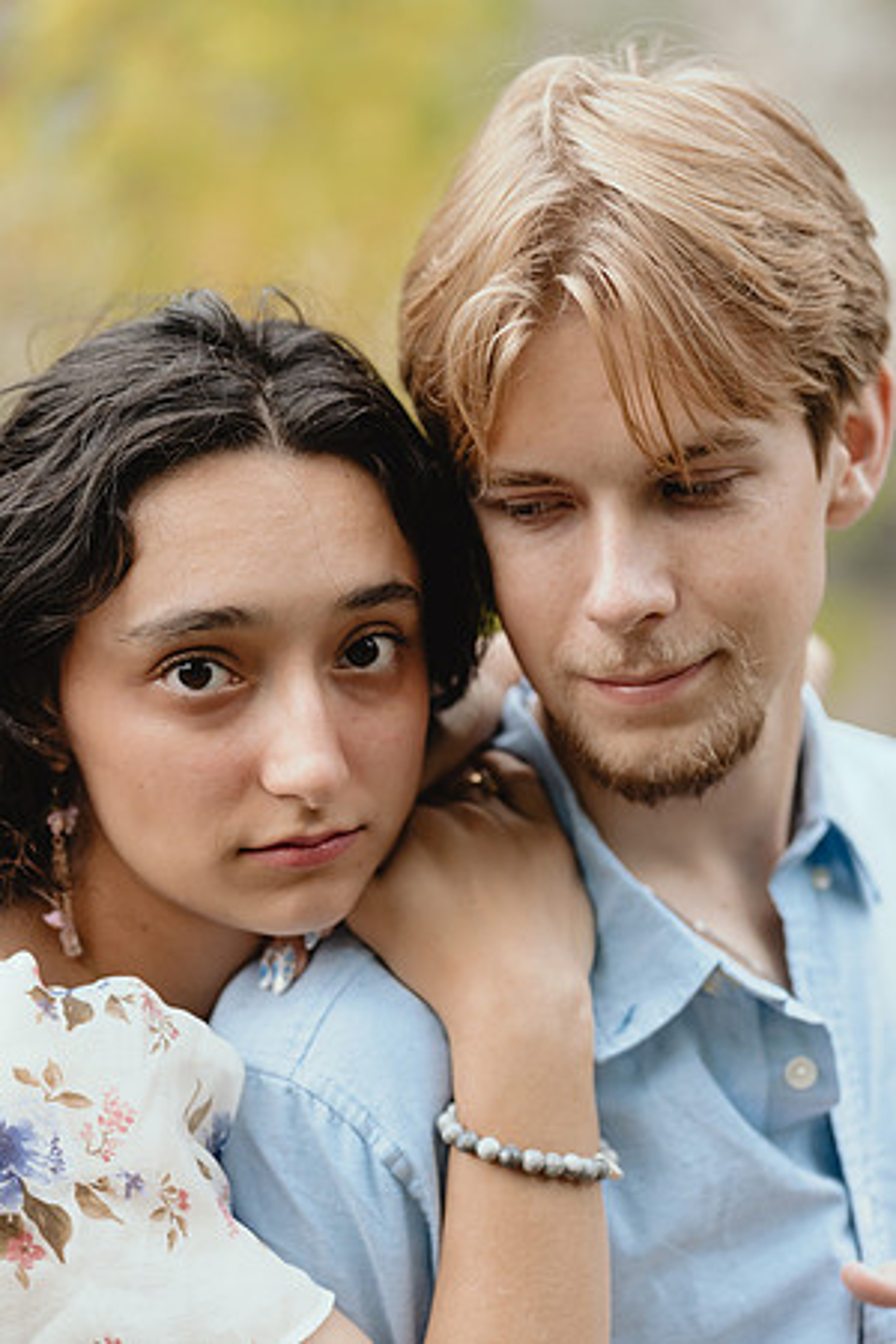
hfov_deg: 16.1
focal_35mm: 85
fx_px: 3173
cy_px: 672
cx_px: 448
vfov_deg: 23.9
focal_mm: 85
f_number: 3.2
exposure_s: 1/250
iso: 800
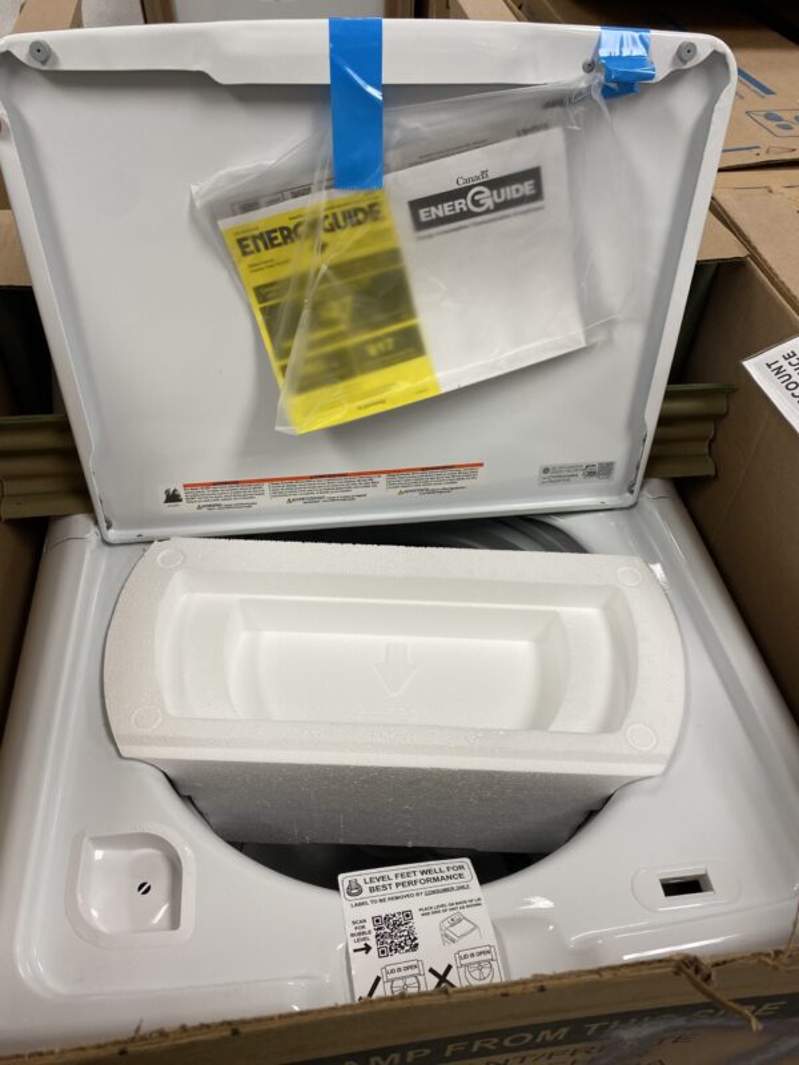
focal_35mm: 26
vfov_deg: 67.3
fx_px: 800
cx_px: 400
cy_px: 532
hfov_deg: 53.1
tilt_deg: -47.1
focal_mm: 4.25
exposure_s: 1/63
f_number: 1.8
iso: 50
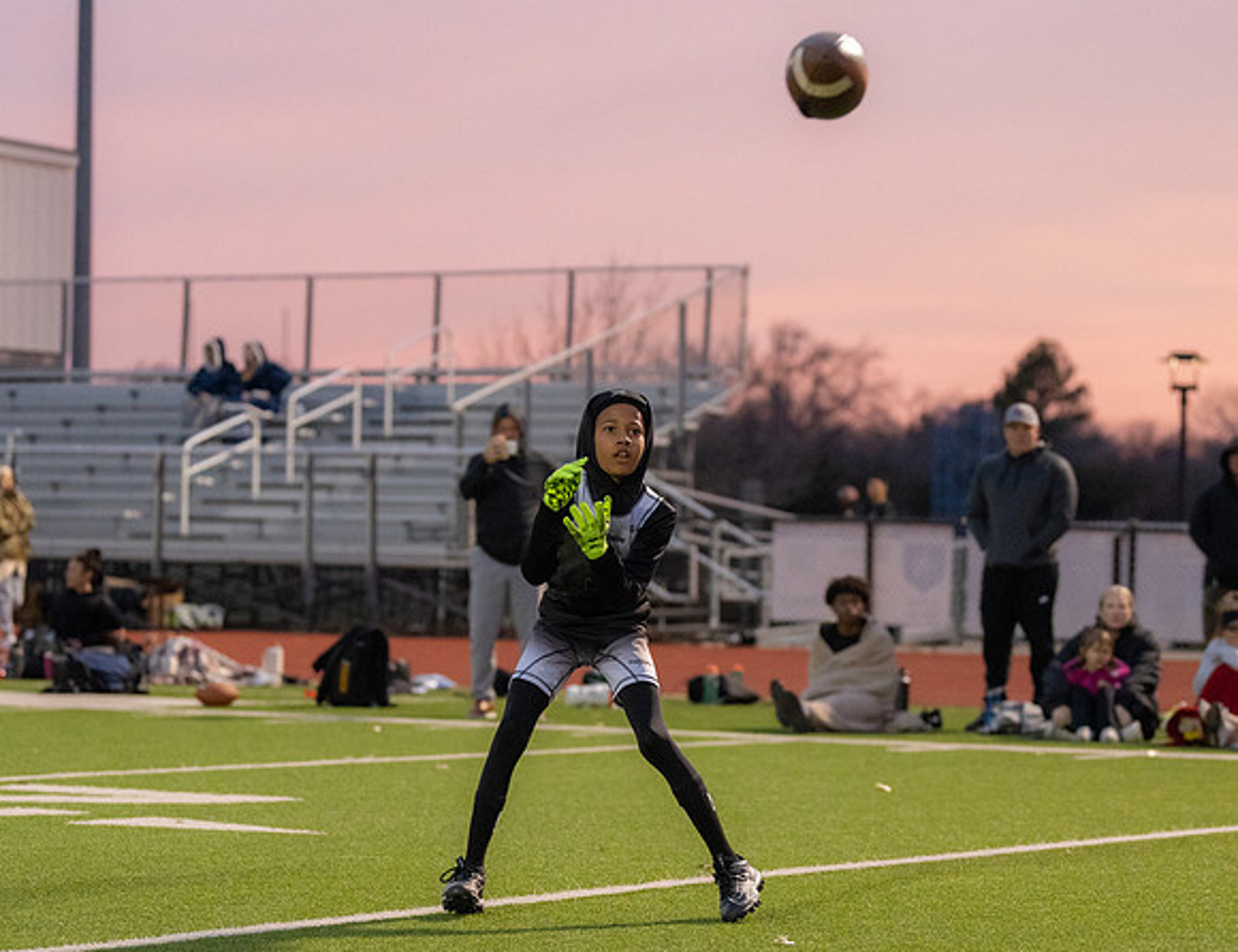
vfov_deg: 13.2
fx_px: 4103
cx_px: 629
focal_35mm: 114
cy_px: 607
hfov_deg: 17.2
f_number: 2.8
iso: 4000
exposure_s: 1/1000
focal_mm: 81
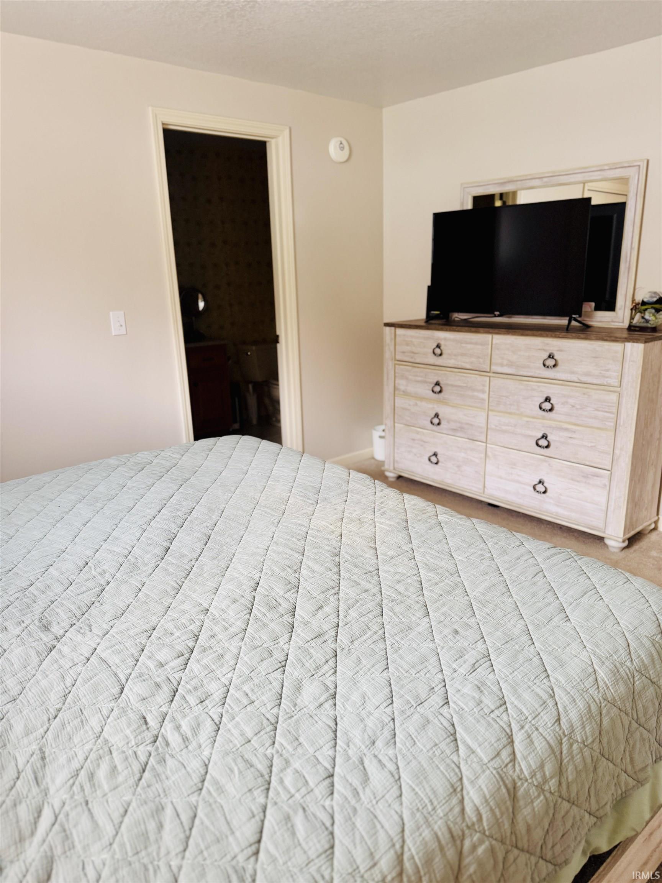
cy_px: 442
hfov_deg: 56.8
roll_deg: +1.5
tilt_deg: -15.5
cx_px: 331
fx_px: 612
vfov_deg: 71.6
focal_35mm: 24
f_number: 1.78
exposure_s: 1/60
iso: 160
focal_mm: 6.76
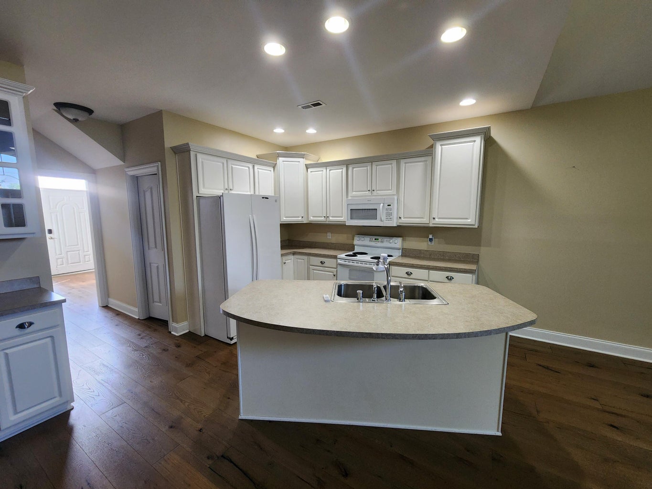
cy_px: 244
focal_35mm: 13
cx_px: 326
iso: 200
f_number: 2.2
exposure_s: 1/60
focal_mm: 2.2
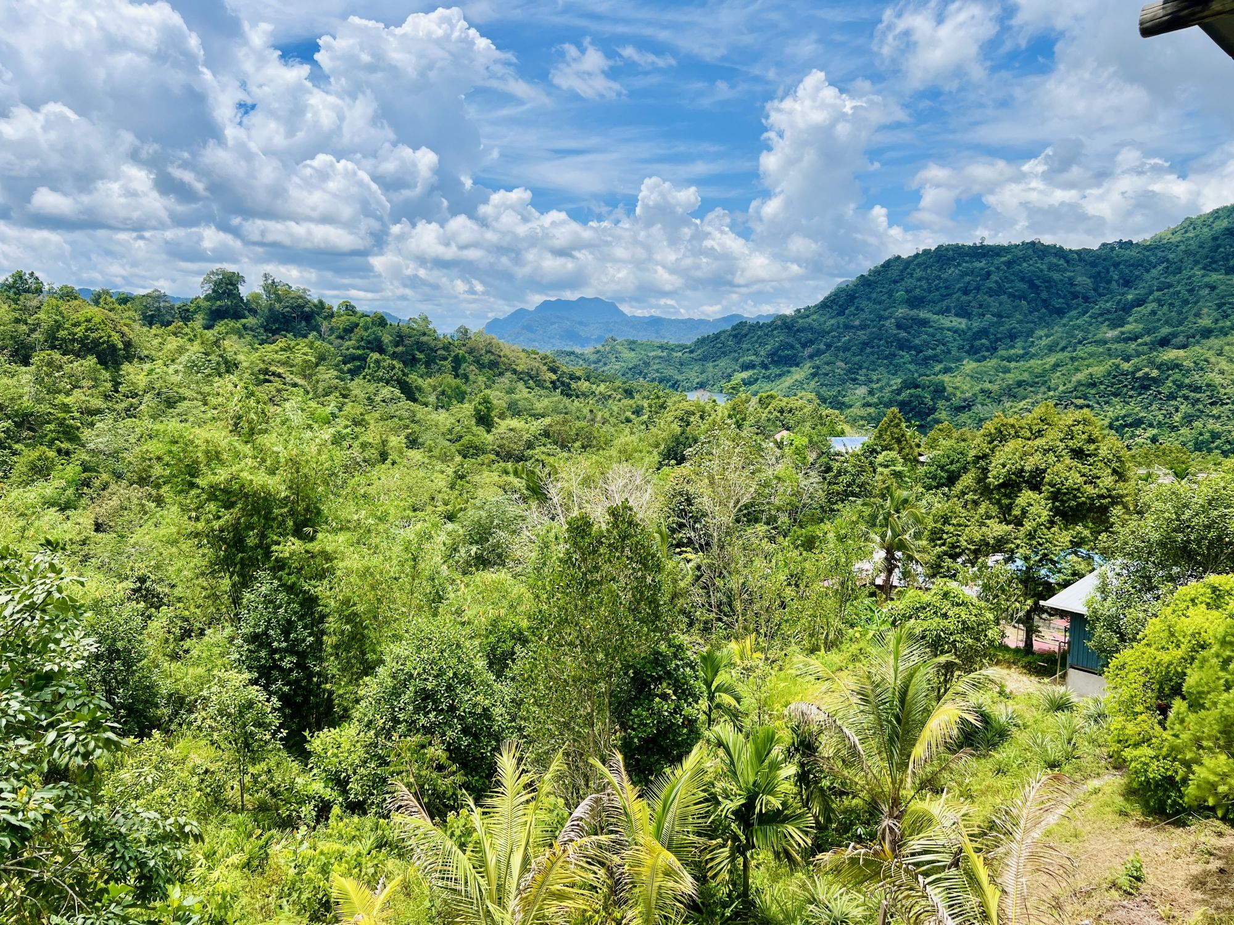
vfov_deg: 53.1
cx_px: 617
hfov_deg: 67.3
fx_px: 927
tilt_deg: -6.5
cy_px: 462
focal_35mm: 26
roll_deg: -0.6
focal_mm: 5.7
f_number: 1.5
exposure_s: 1/4831
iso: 50
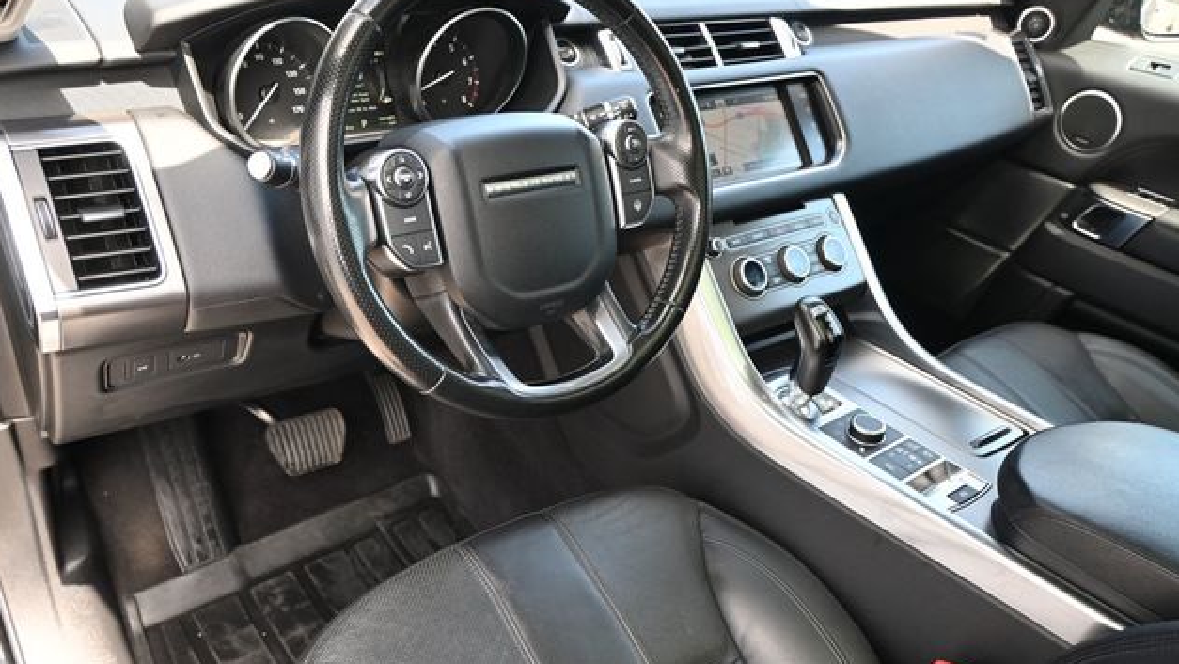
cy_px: 320
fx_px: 978
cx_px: 585
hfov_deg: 62.2
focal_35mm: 31
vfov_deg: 37.5
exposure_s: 1/125
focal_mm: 19.5
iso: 400
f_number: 3.8
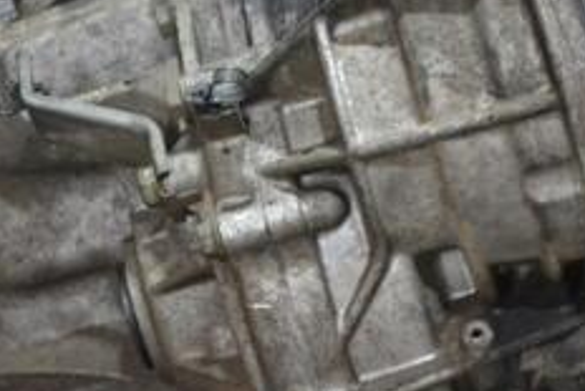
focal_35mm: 174
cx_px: 247
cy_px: 121
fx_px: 2834
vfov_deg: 7.9
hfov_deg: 11.8
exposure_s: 1/30
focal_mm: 45
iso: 3200
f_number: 5.3
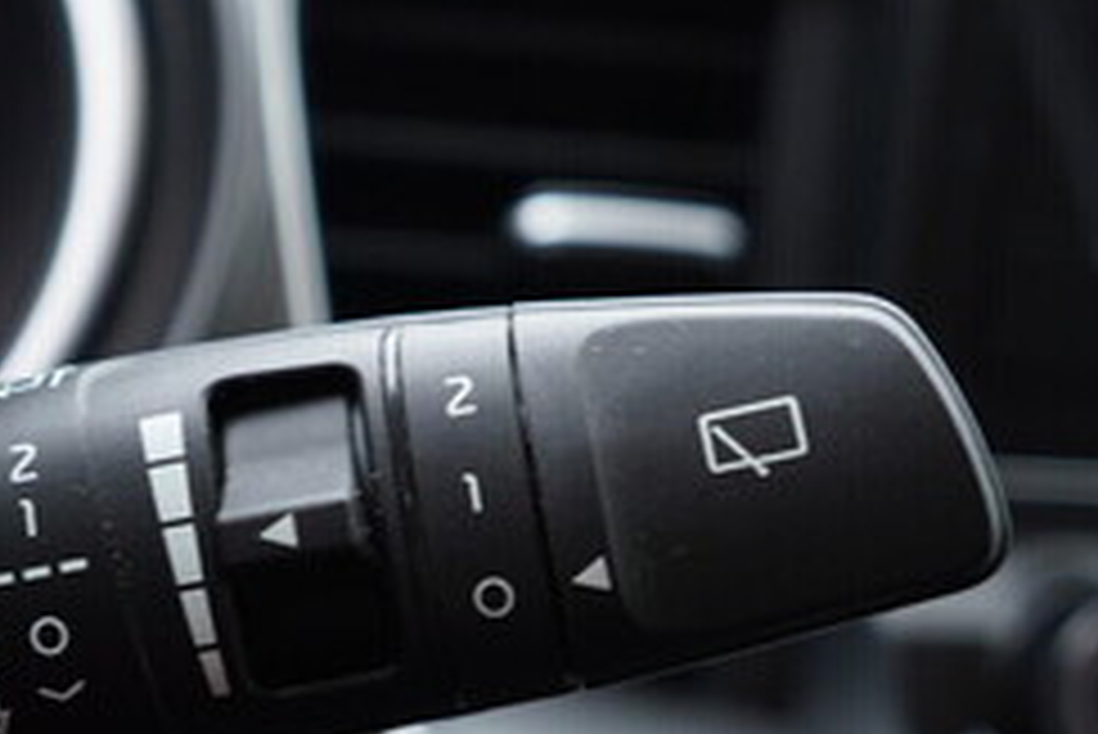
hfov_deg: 24.6
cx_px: 202
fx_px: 2472
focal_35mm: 81
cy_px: 498
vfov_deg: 16.8
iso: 250
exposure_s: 1/40
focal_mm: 24
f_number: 2.8
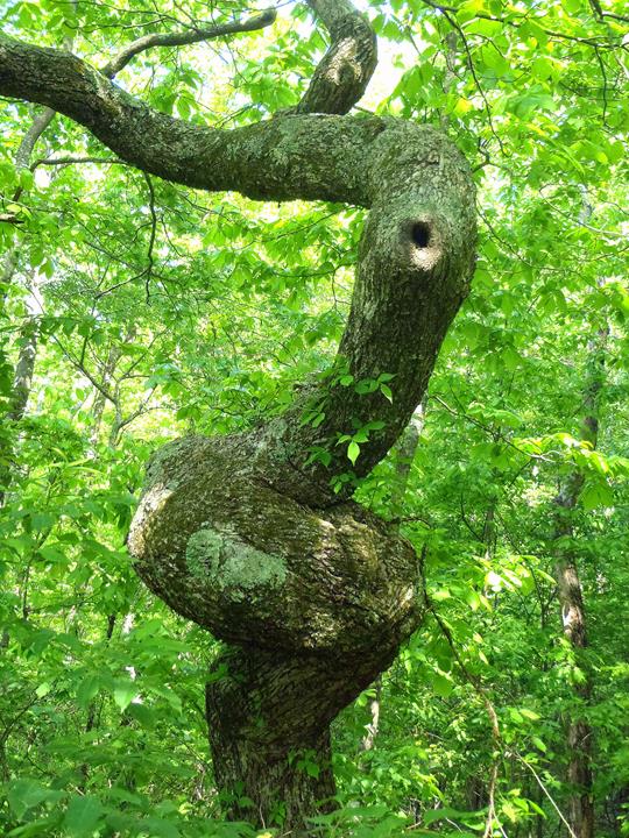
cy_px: 419
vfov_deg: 36.8
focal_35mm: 52
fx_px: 1260
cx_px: 314
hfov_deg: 28.0
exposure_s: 1/100
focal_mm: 9.39
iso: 400
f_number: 5
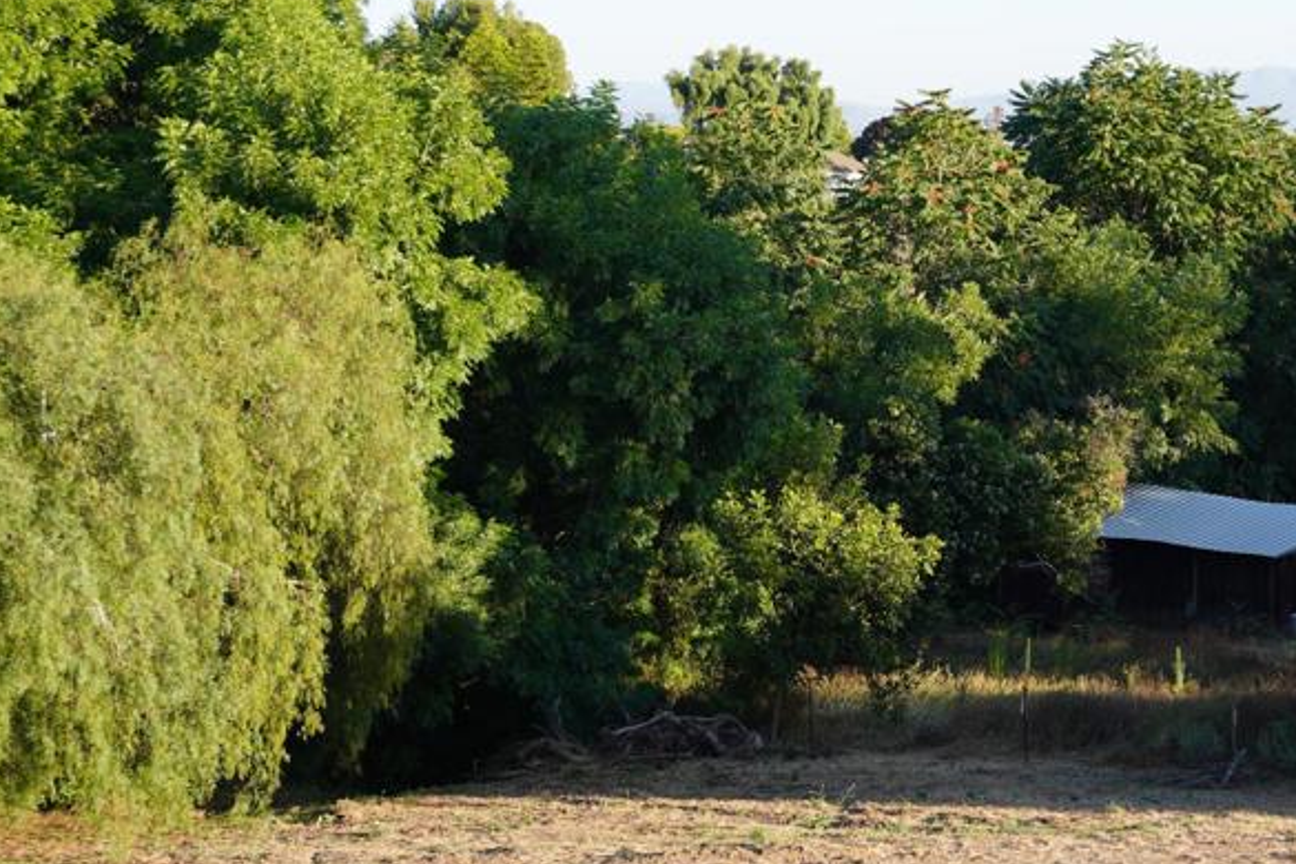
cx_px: 1019
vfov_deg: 19.2
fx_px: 2551
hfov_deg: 28.0
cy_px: 402
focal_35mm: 71
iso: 100
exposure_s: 1/160
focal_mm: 27
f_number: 5
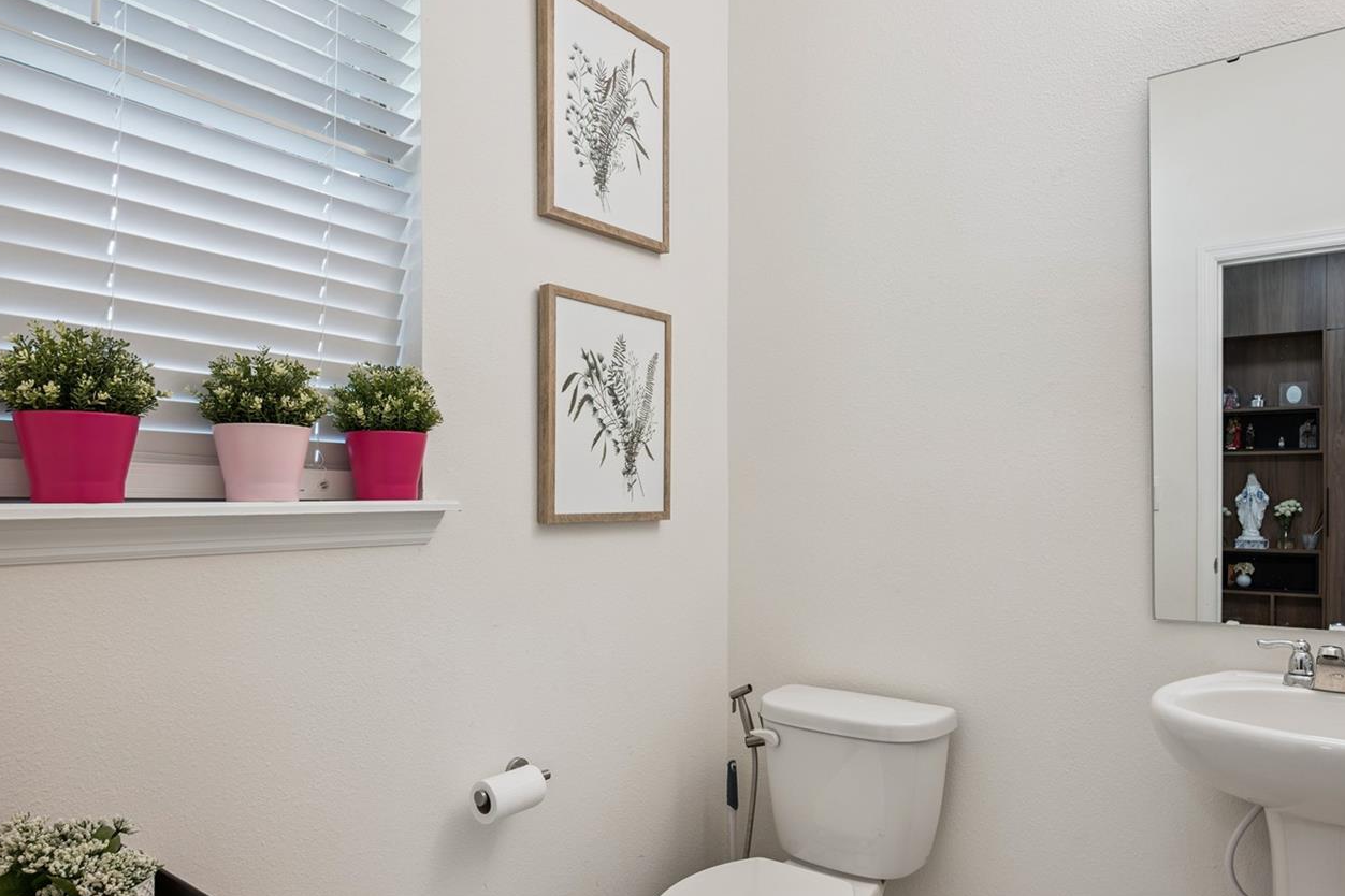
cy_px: 501
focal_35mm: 24
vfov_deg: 53.7
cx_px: 756
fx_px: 883
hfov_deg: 74.3
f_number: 9
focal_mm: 18.5
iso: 200
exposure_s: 1/5
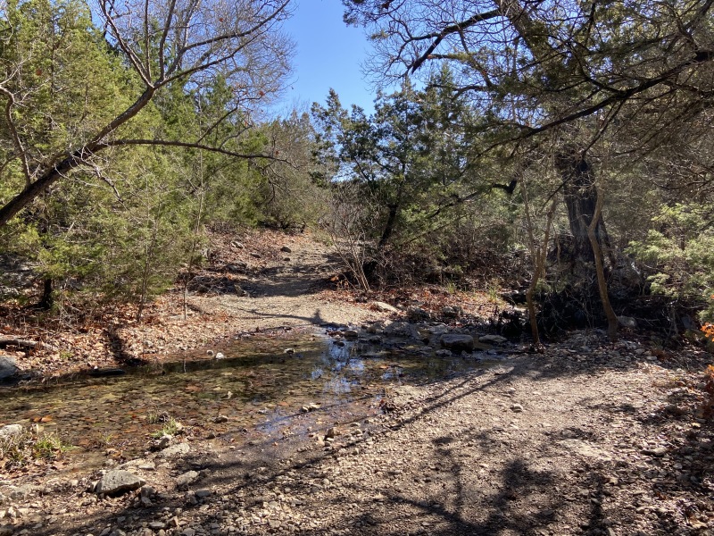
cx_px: 357
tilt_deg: -2.7
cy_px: 268
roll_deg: -0.8
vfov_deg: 53.1
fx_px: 536
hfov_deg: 67.3
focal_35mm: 26
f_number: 1.8
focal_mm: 4.25
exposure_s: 1/640
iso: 32
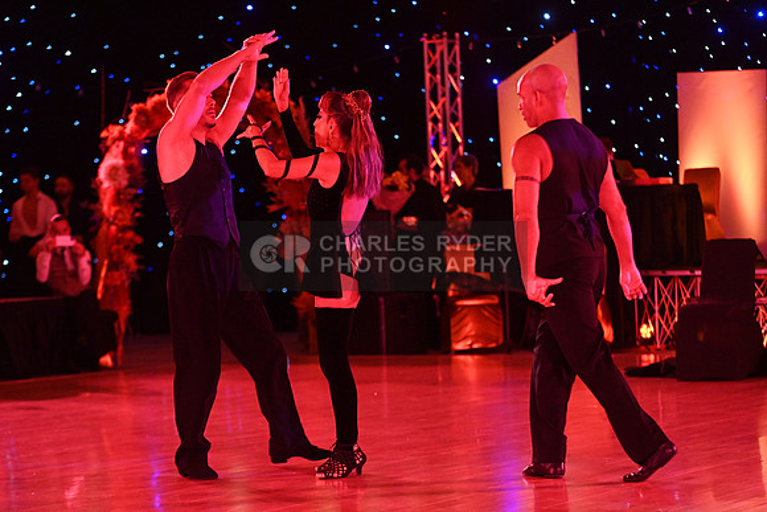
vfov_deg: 11.4
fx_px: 2557
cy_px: 256
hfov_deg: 17.1
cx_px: 384
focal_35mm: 120
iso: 6400
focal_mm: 120
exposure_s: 1/400
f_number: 4
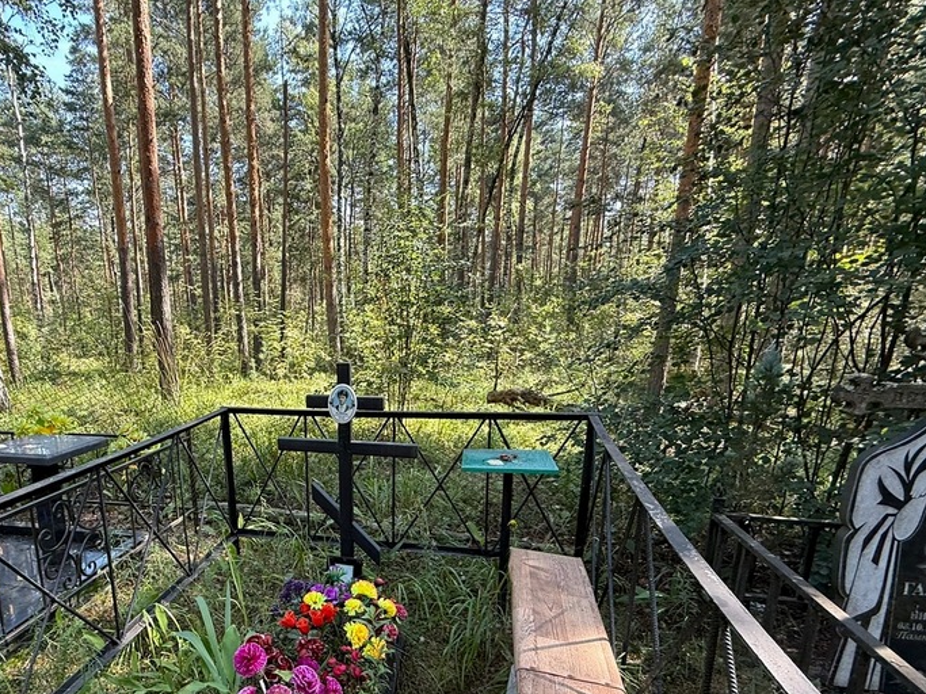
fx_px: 562
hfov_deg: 76.6
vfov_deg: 61.7
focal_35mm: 21
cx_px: 310
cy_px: 469
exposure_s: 1/99
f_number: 2.2
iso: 64
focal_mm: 2.22
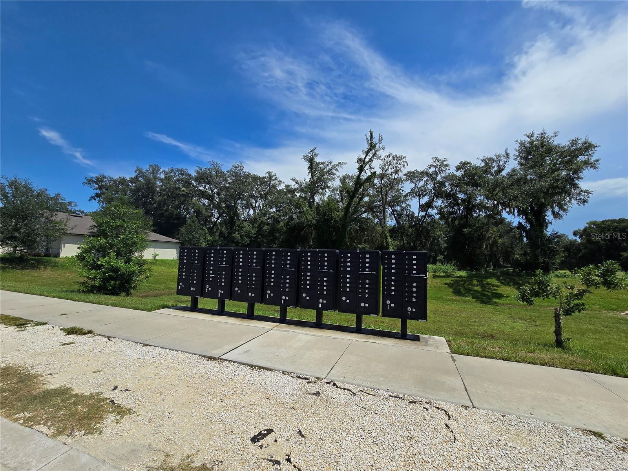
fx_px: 236
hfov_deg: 106.2
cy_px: 236
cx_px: 314
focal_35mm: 13
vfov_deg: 89.9
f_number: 2.2
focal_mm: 2.2
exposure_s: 1/3559
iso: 50
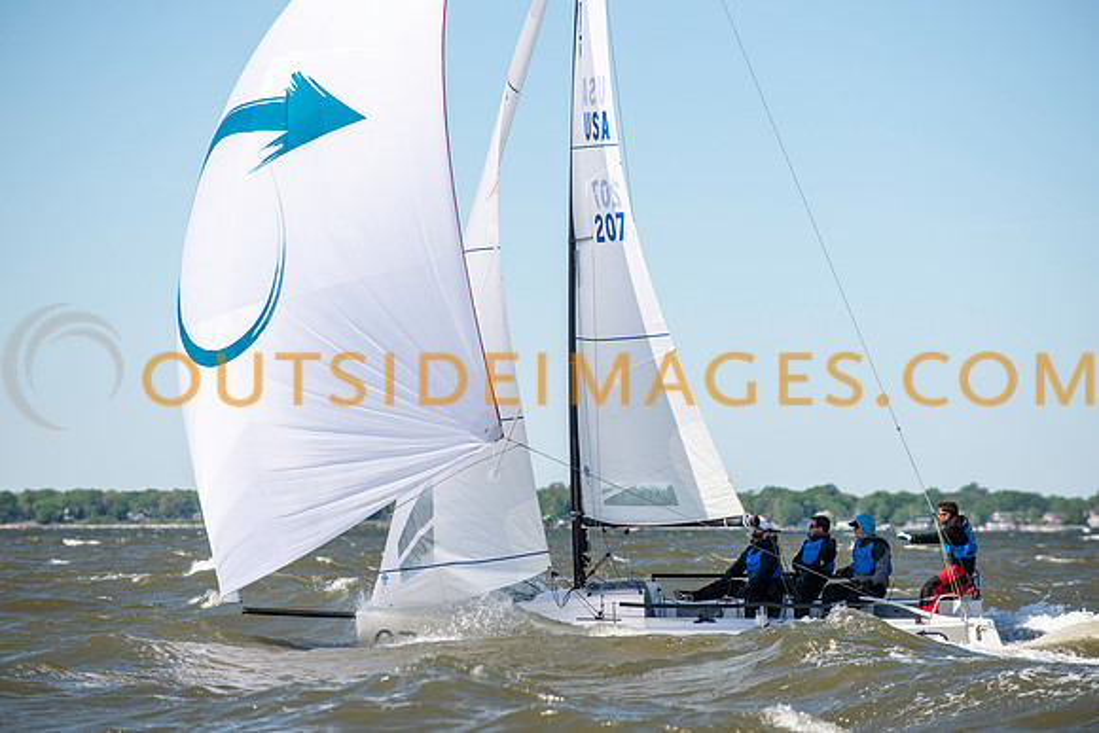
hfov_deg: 9.7
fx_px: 6446
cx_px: 550
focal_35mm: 211
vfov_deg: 6.5
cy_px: 366
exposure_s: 1/2500
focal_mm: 200
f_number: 5
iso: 320
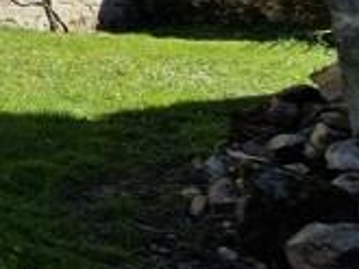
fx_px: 654
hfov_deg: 15.6
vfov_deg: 19.6
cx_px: -487
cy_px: -158
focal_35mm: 63
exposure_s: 1/1940
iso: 50
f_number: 2.2
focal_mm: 2.2
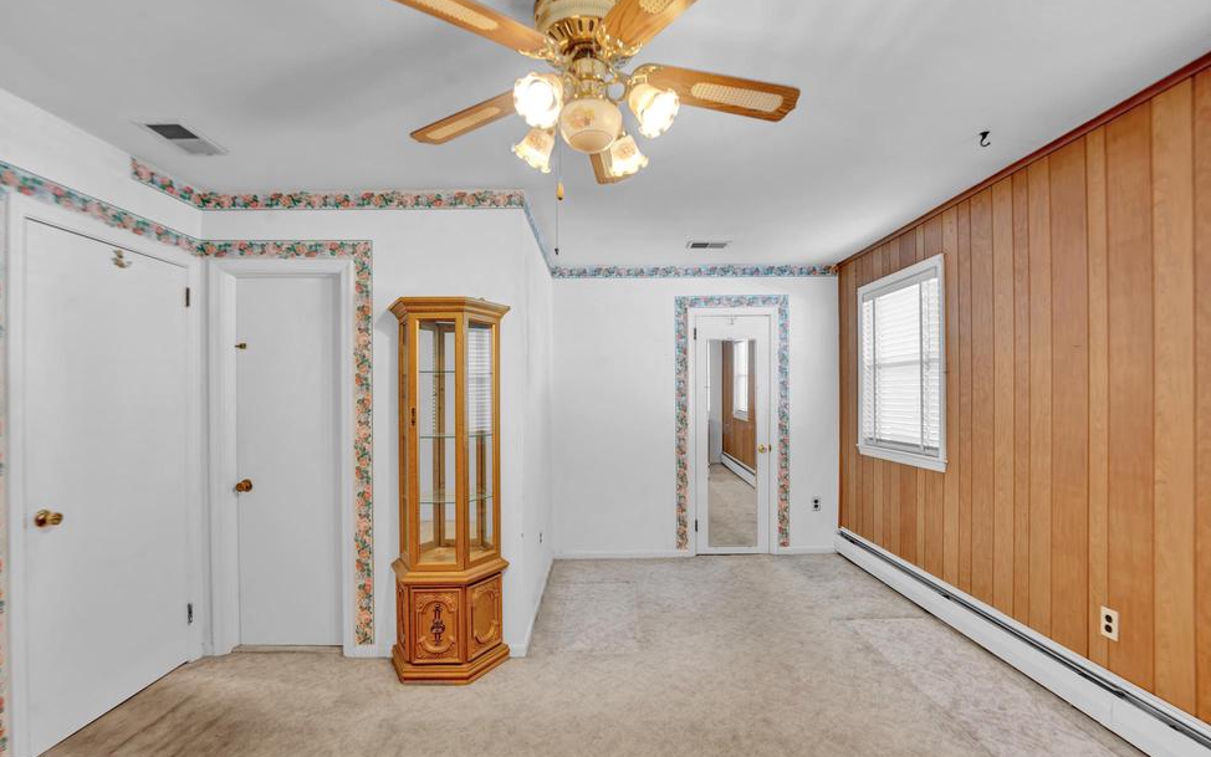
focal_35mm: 15
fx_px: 495
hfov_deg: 101.4
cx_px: 614
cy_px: 381
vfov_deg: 74.8
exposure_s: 1/15
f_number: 8
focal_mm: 14
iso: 400
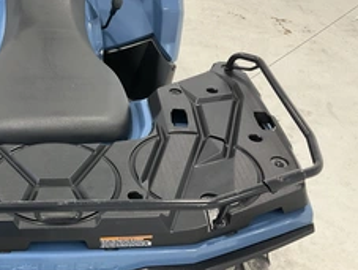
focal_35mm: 51
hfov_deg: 35.8
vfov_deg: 28.6
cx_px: 57
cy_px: 107
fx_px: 528
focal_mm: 3
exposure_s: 1/60
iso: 80
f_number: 1.8
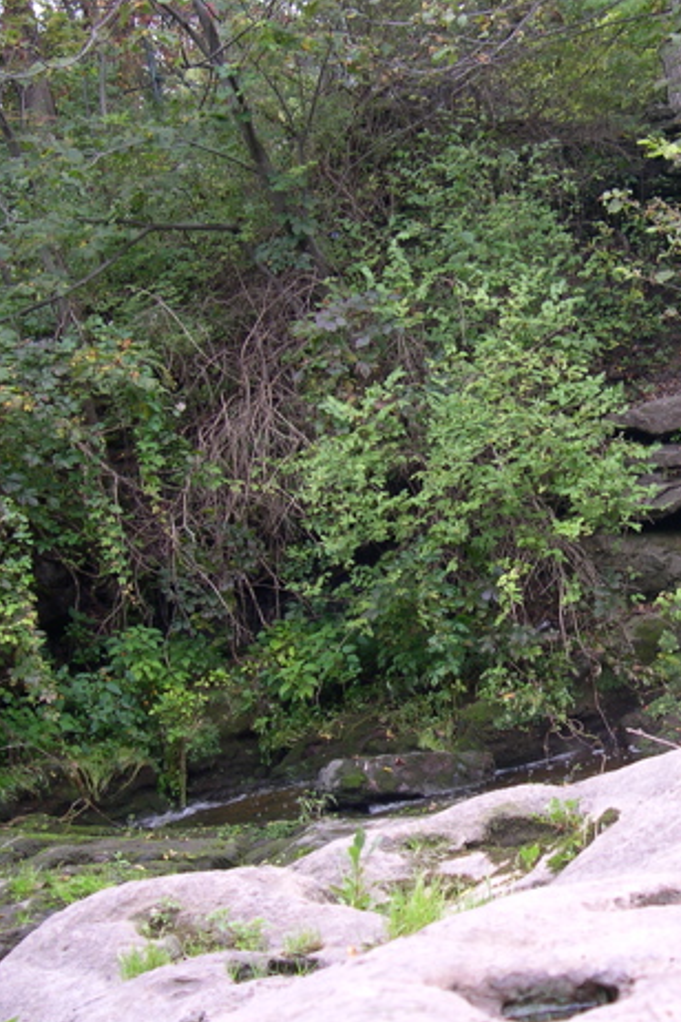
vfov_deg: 35.0
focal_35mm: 57
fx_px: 1617
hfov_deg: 23.2
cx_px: 606
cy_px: 531
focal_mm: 8
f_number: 2.8
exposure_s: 1/43.2
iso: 100
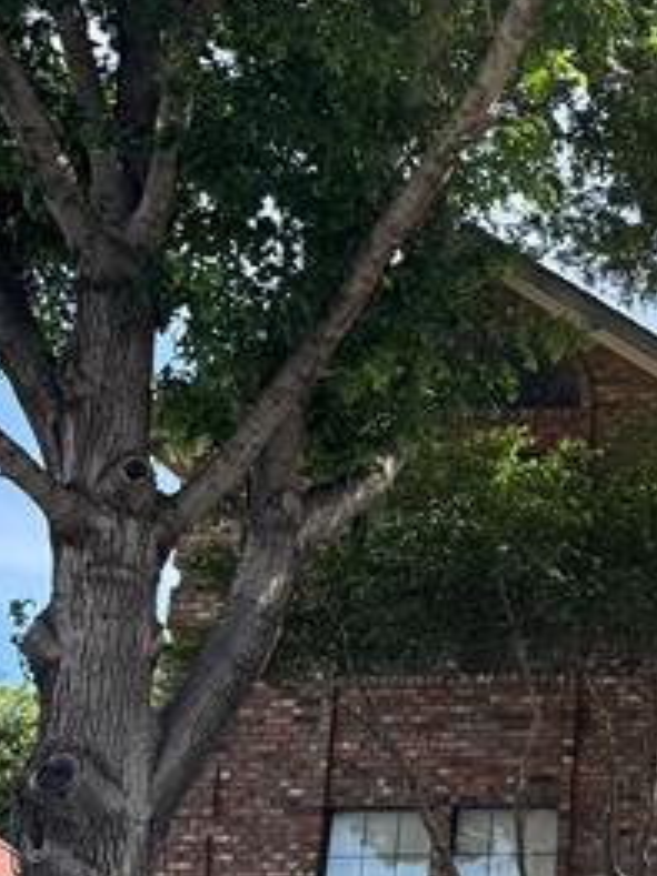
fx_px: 1773
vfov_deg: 27.6
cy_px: 600
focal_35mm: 70
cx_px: 930
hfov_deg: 18.9
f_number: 1.78
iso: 80
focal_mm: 6.76
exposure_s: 1/1456
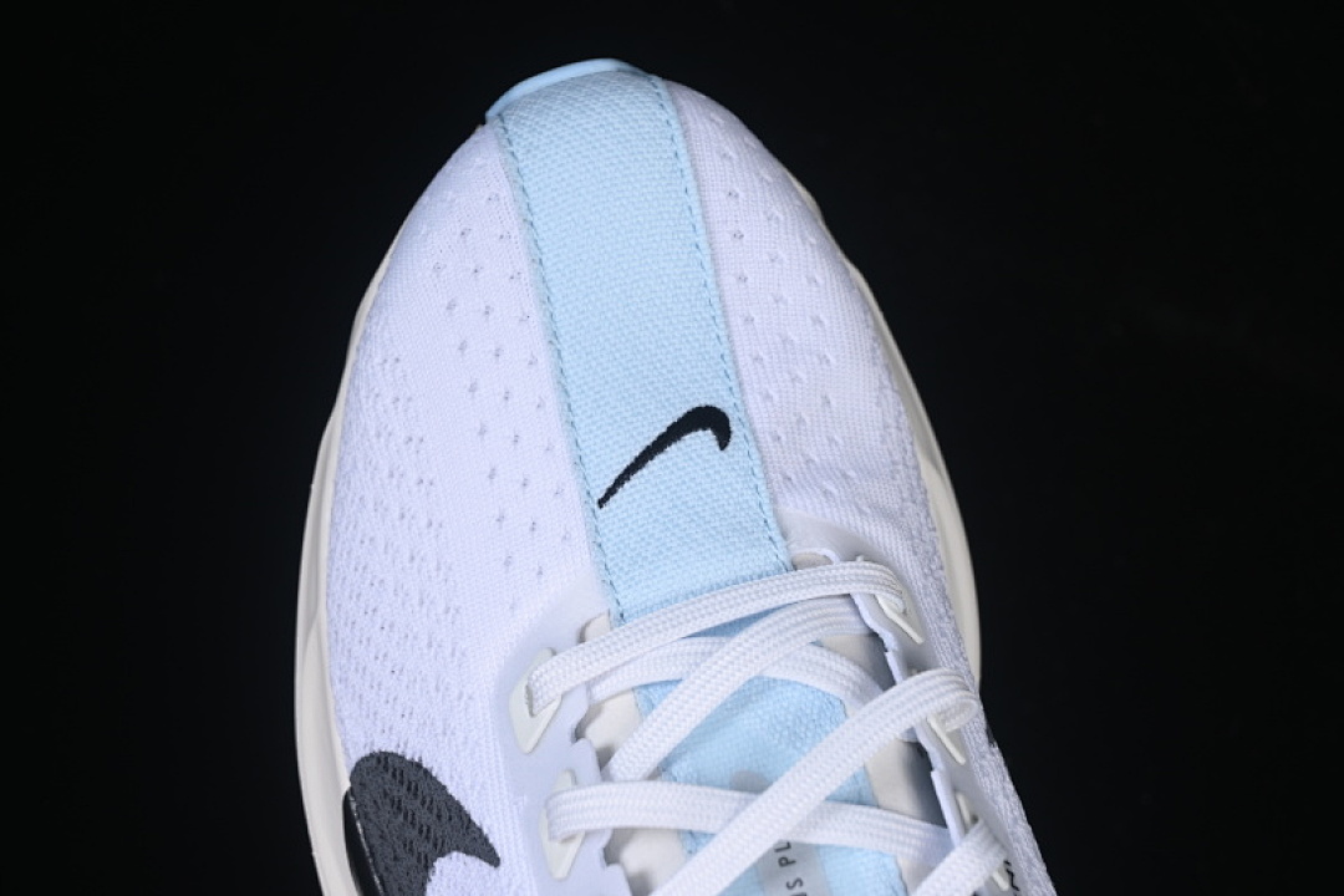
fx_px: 2800
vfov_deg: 18.2
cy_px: 448
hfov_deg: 27.0
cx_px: 672
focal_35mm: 75
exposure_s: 1/100
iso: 160
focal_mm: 50
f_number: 7.1
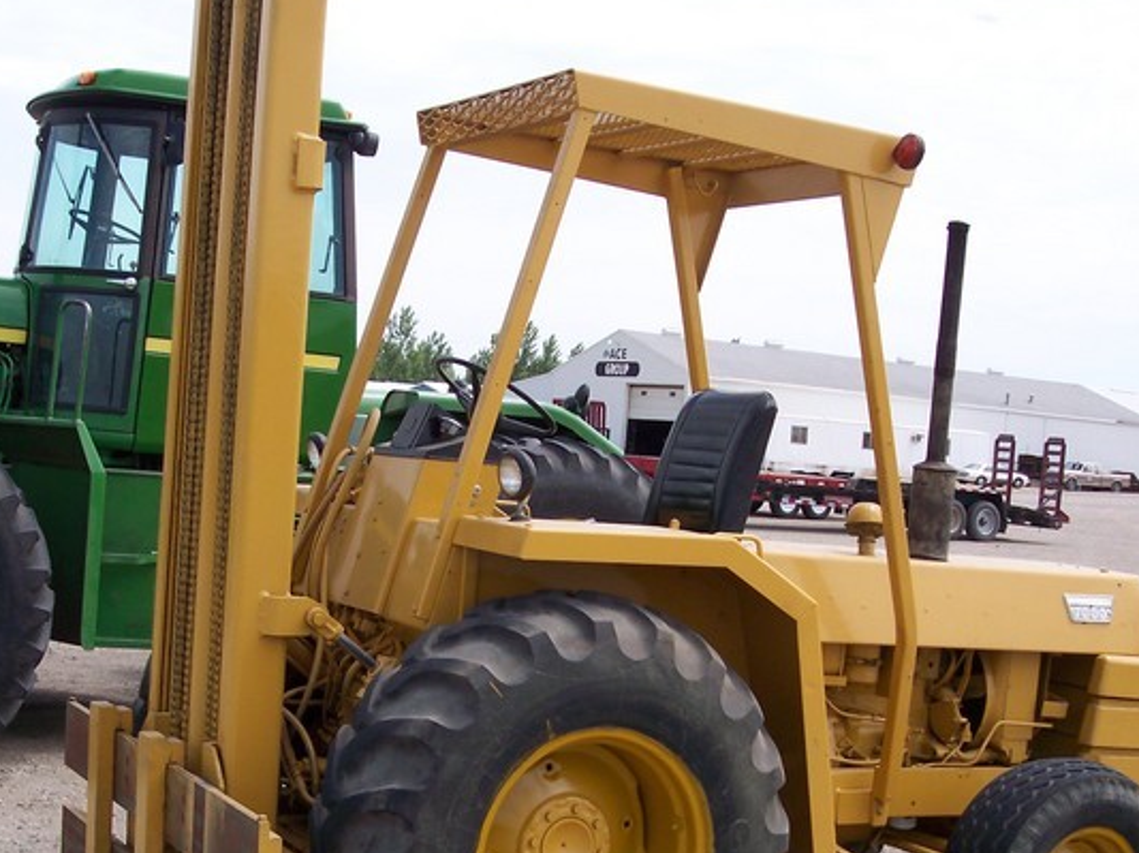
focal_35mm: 57
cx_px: 498
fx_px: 1874
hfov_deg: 33.8
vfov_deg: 25.6
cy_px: 512
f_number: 4.8
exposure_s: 1/500
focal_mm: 8
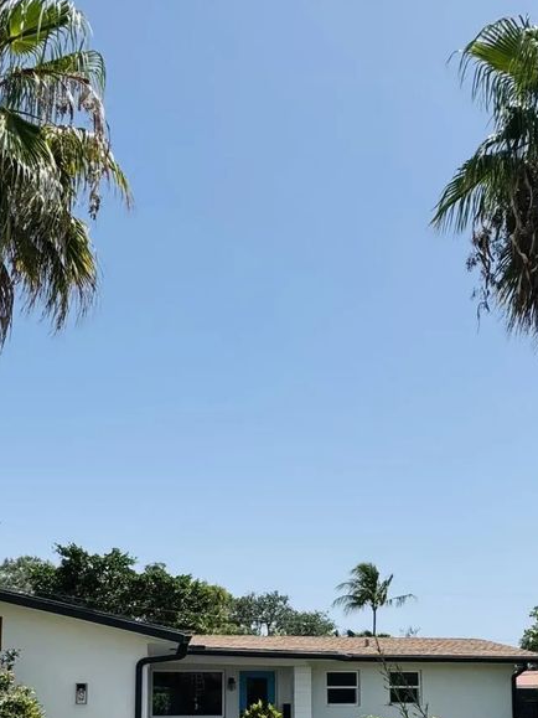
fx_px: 684
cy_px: 648
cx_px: 274
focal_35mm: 33
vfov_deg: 49.3
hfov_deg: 42.9
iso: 50
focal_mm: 2.22
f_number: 2.2
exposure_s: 1/2494
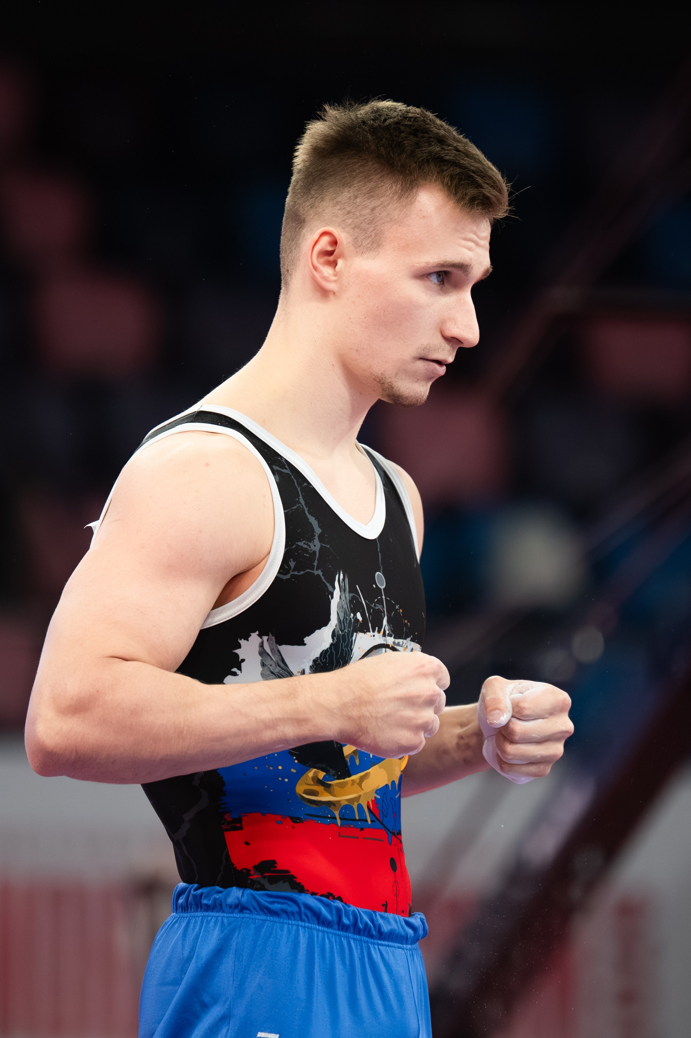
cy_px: 508
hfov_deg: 3.5
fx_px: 11204
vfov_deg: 5.3
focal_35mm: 389
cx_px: 346
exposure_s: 1/1250
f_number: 2.8
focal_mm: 200
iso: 3200
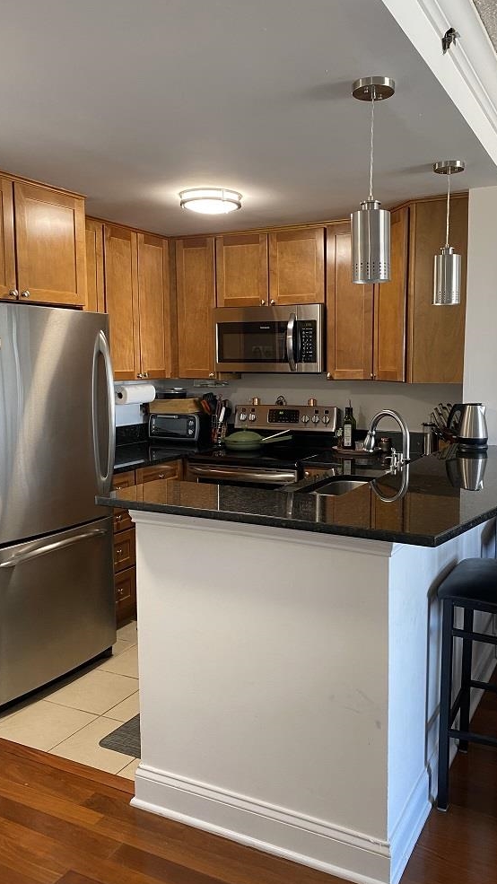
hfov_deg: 40.0
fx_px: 679
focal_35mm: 29
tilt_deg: -5.7
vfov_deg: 66.1
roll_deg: -0.3
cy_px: 436
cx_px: 304
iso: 125
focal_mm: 4.25
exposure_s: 1/60
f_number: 1.8
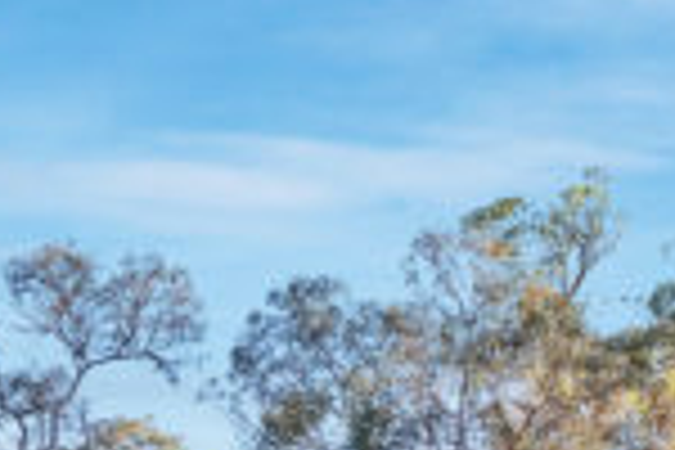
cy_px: 1026
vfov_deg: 12.7
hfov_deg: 23.3
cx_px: 261
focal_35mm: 87
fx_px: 1631
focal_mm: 11
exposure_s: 1/30
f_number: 11
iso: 200
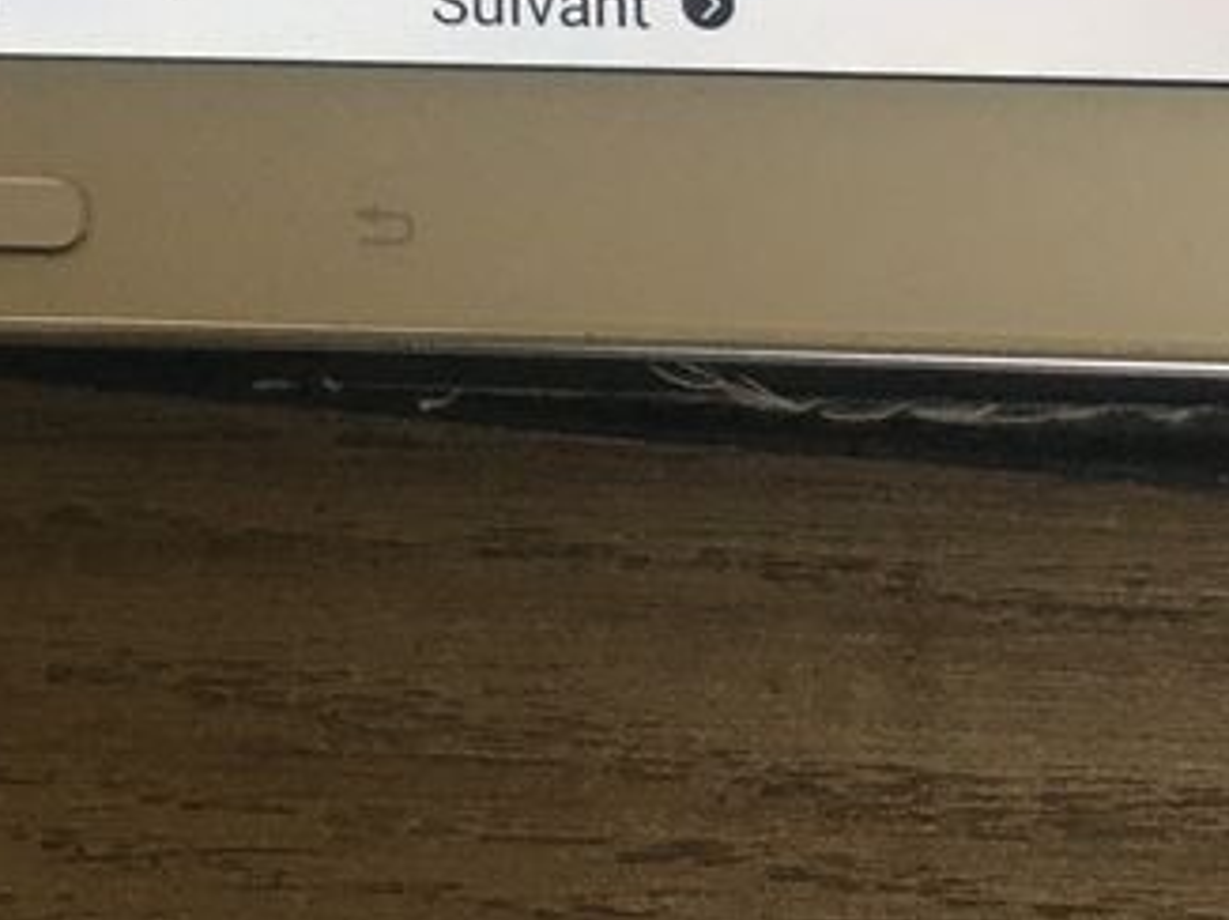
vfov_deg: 15.5
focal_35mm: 89
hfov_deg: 21.3
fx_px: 3158
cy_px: -396
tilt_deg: -64.7
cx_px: -4
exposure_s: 1/33
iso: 50
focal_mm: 4.15
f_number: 2.2
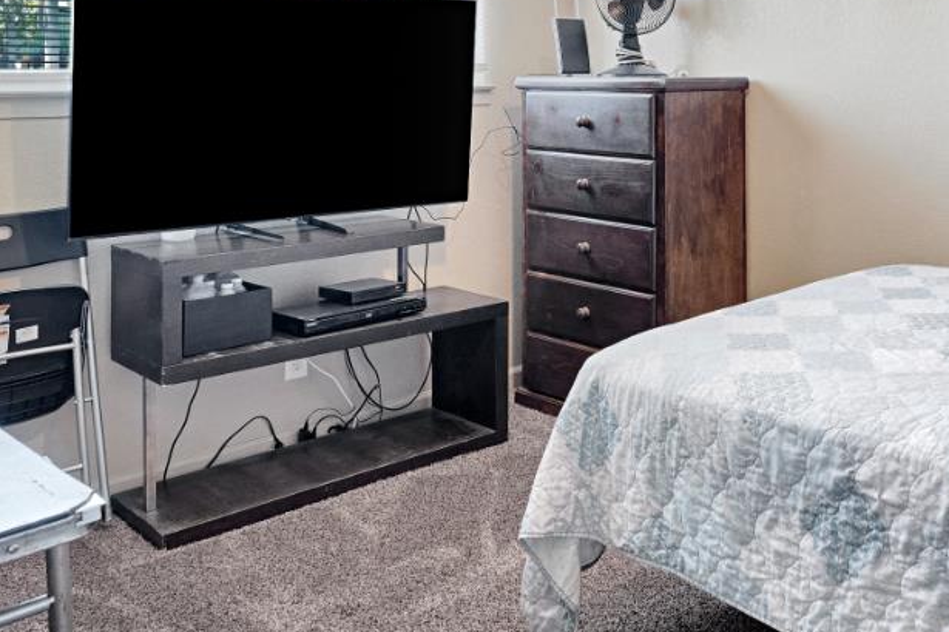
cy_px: 81
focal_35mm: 39
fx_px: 1028
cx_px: 687
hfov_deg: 48.1
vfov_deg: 32.7
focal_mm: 16
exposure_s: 1/3.33
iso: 640
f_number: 7.1
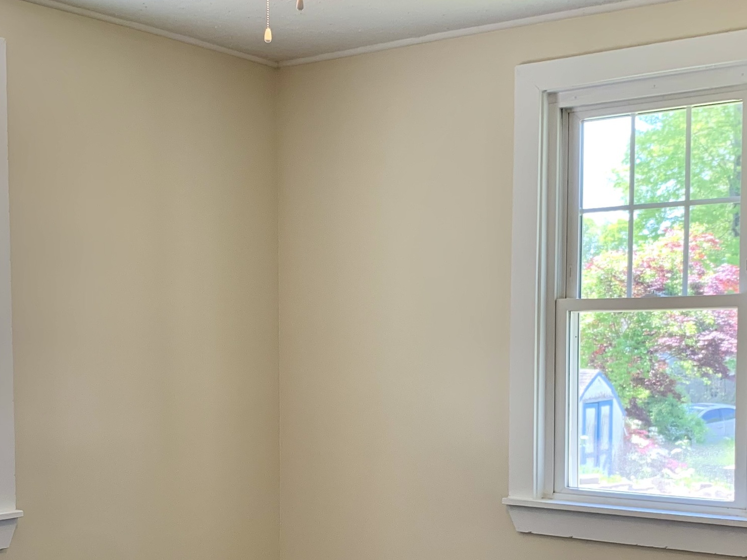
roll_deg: +0.4
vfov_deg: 26.6
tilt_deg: -5.4
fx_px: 1165
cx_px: 302
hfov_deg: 35.4
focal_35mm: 54
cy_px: 430
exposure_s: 1/120
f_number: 1.8
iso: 64
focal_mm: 4.25
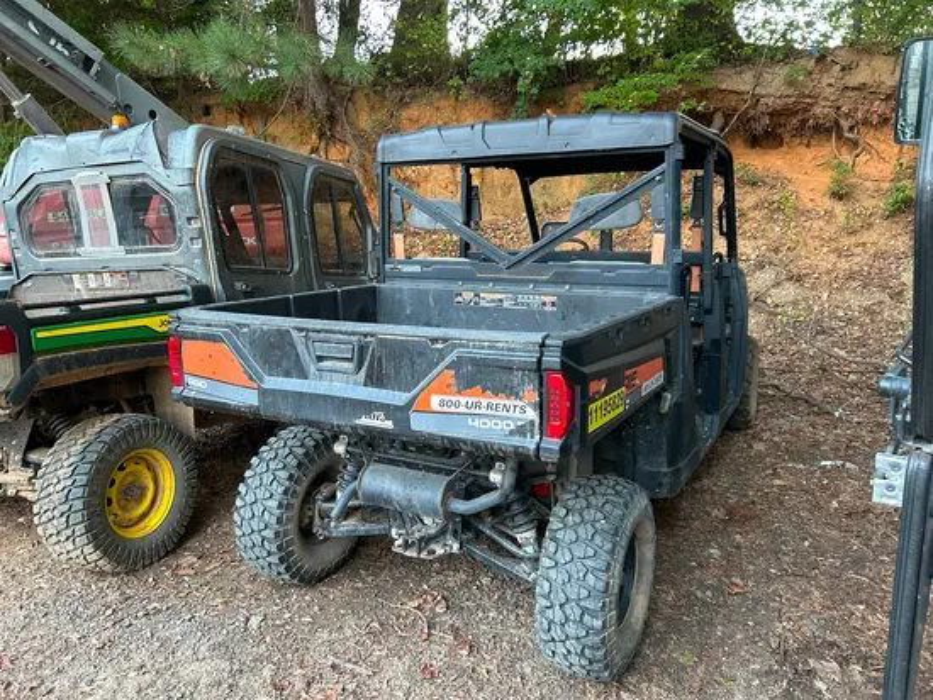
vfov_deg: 53.1
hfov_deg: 67.3
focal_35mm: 26
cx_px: 466
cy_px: 350
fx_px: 701
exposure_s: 1/60
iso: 200
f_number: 1.5
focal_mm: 5.7
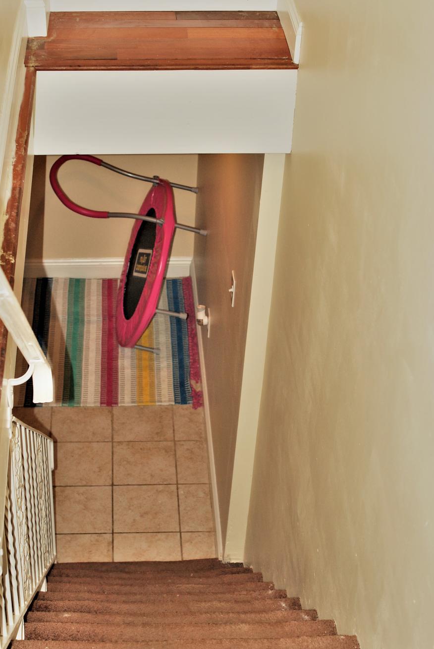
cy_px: 339
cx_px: 207
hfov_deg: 22.1
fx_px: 1111
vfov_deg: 32.5
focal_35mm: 62
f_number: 4
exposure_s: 1/60
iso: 400
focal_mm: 35
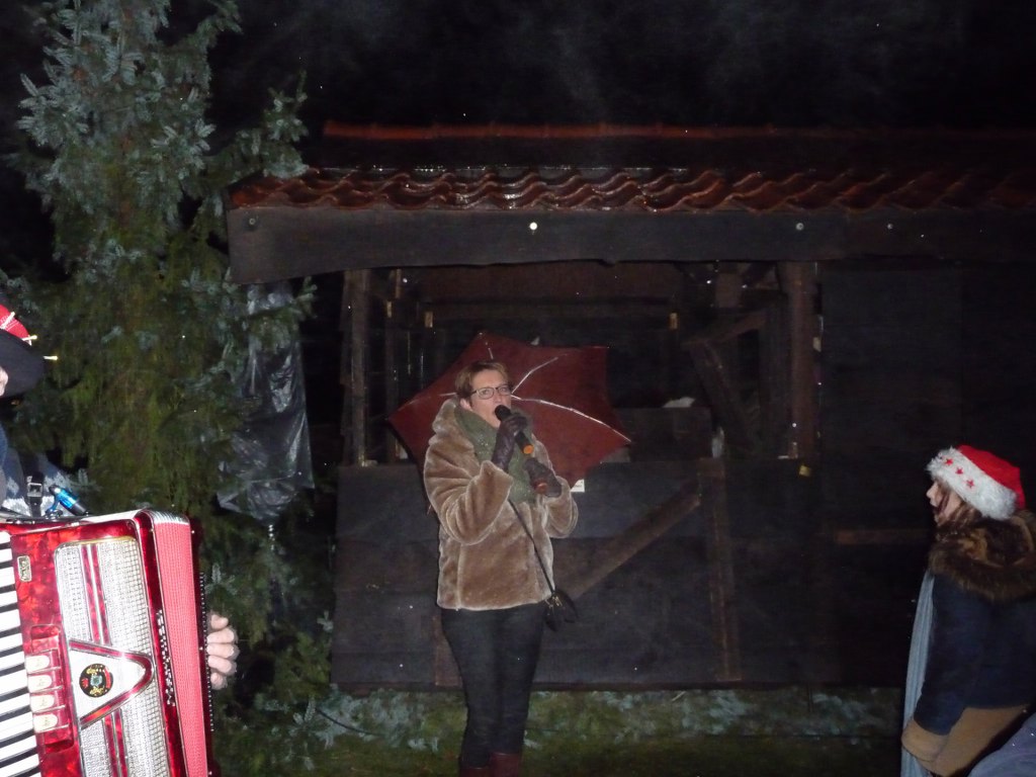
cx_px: 518
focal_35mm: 32
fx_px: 958
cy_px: 388
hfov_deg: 56.8
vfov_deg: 44.2
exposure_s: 1/200
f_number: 3.5
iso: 800
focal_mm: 5.3
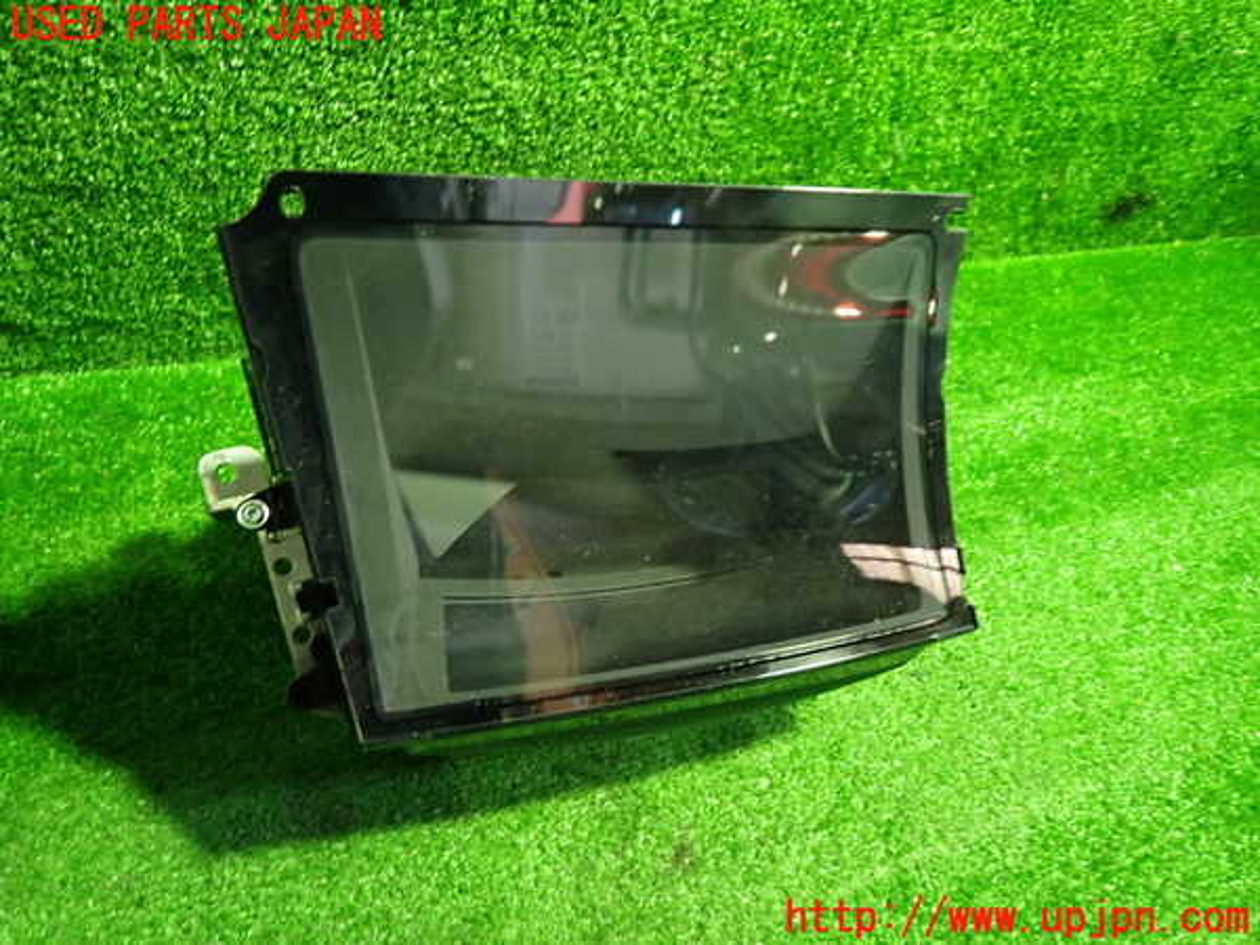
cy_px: 472
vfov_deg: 54.9
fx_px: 910
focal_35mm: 25
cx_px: 630
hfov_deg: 69.4
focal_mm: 4.5
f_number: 2
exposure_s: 1/30
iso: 500
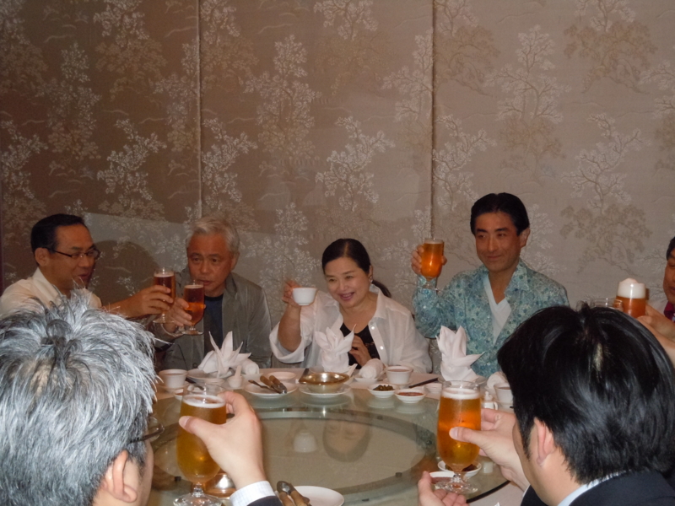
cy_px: 253
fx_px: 1053
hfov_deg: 35.5
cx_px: 338
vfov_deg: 27.0
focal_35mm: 54
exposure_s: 1/30
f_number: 4.9
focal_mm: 9.6
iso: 640
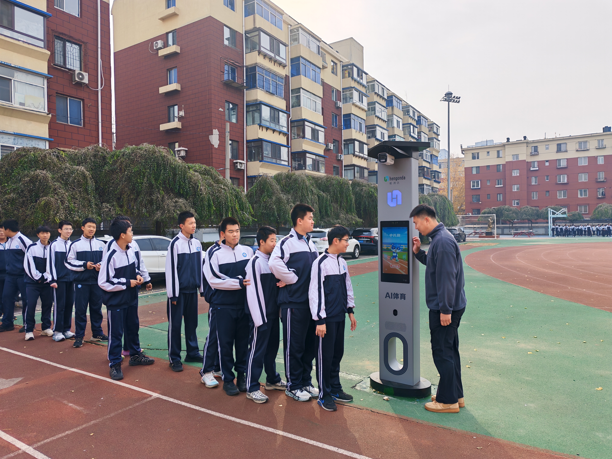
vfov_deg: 56.8
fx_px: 424
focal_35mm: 24
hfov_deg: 71.6
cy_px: 230
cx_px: 306
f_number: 1.95
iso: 50
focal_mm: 6.67
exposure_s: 1/1100
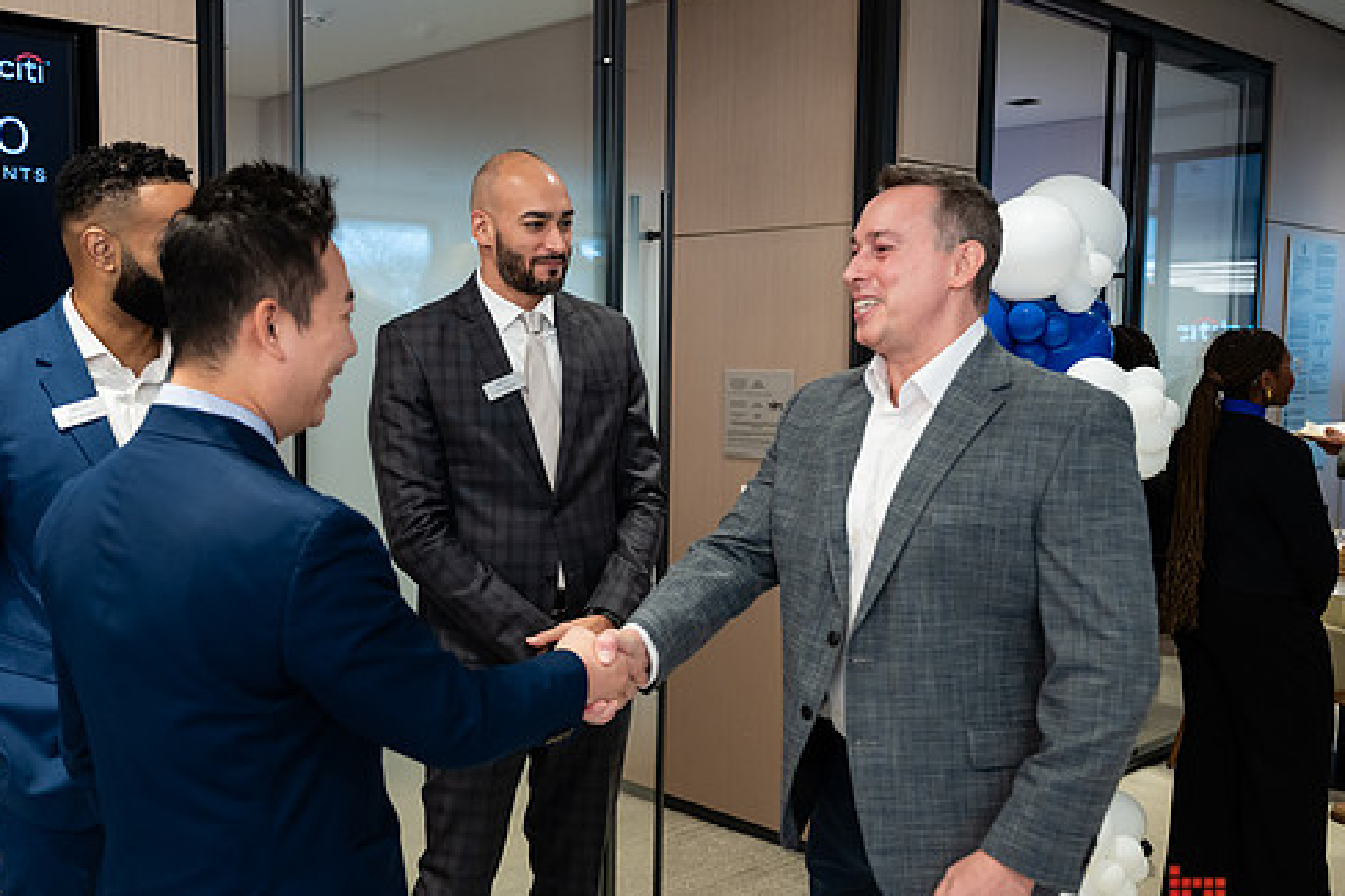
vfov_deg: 35.9
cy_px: 476
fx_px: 1382
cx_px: 565
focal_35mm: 37
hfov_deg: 51.7
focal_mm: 30.5
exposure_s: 1/200
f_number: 3.2
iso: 800
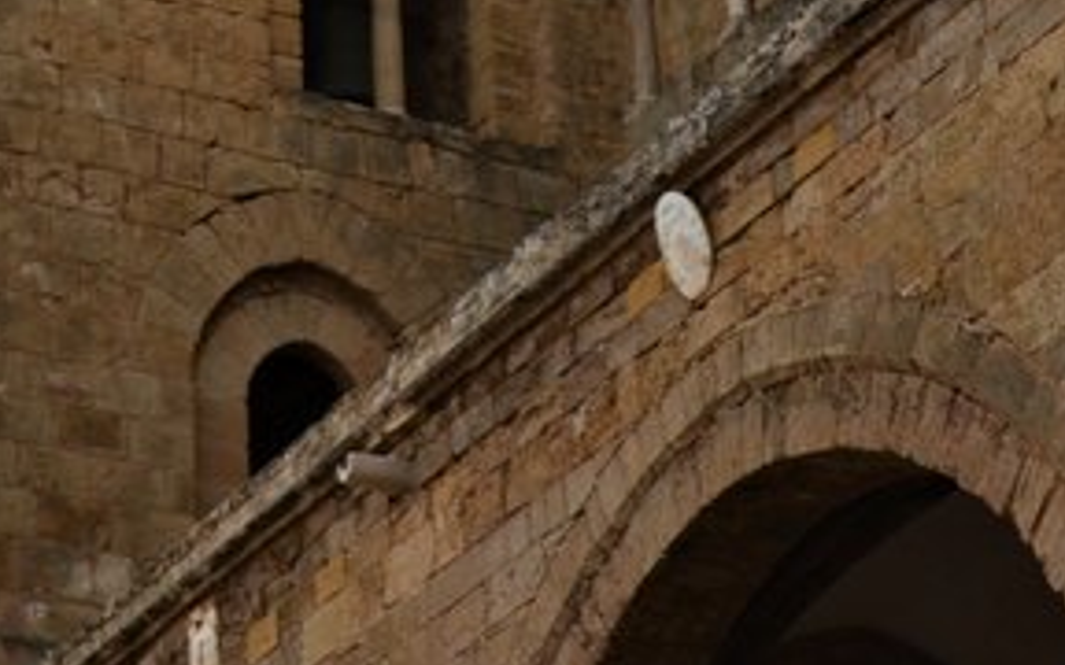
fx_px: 4673
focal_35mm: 161
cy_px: -211
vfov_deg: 8.0
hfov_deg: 13.0
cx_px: 307
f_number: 9
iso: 250
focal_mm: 38
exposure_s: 1/100
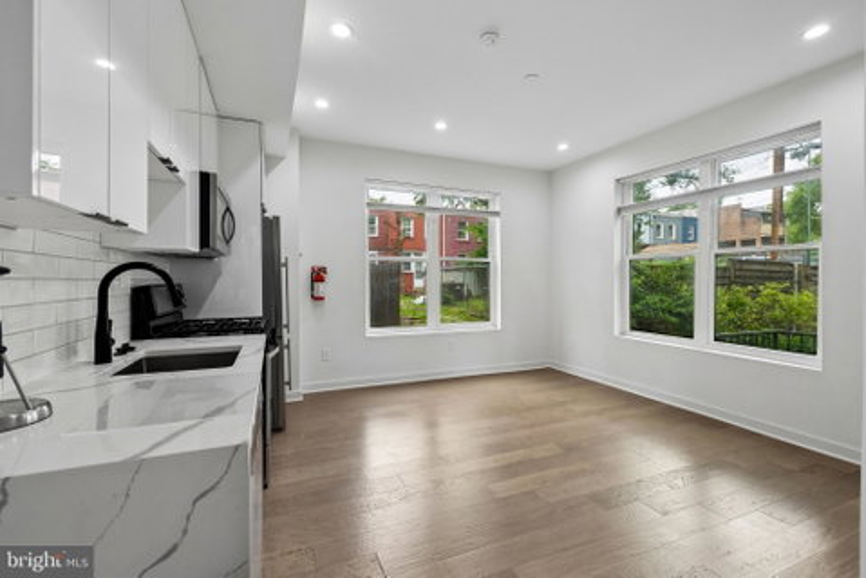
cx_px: 433
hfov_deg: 100.4
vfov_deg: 77.4
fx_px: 361
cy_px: 289
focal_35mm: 15
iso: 400
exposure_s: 1/80
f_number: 5.6
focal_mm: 10
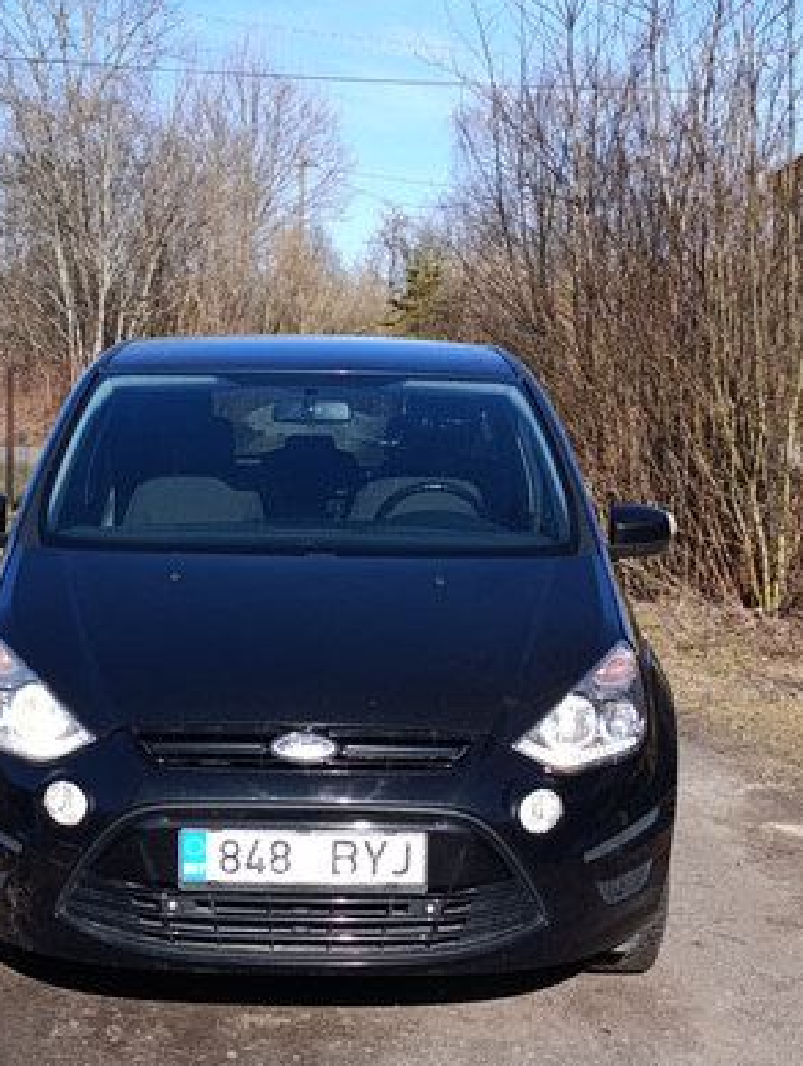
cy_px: 608
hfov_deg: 23.3
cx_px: 308
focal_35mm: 63
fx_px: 1943
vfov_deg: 30.6
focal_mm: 6.14
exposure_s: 1/450
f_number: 1.6
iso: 50
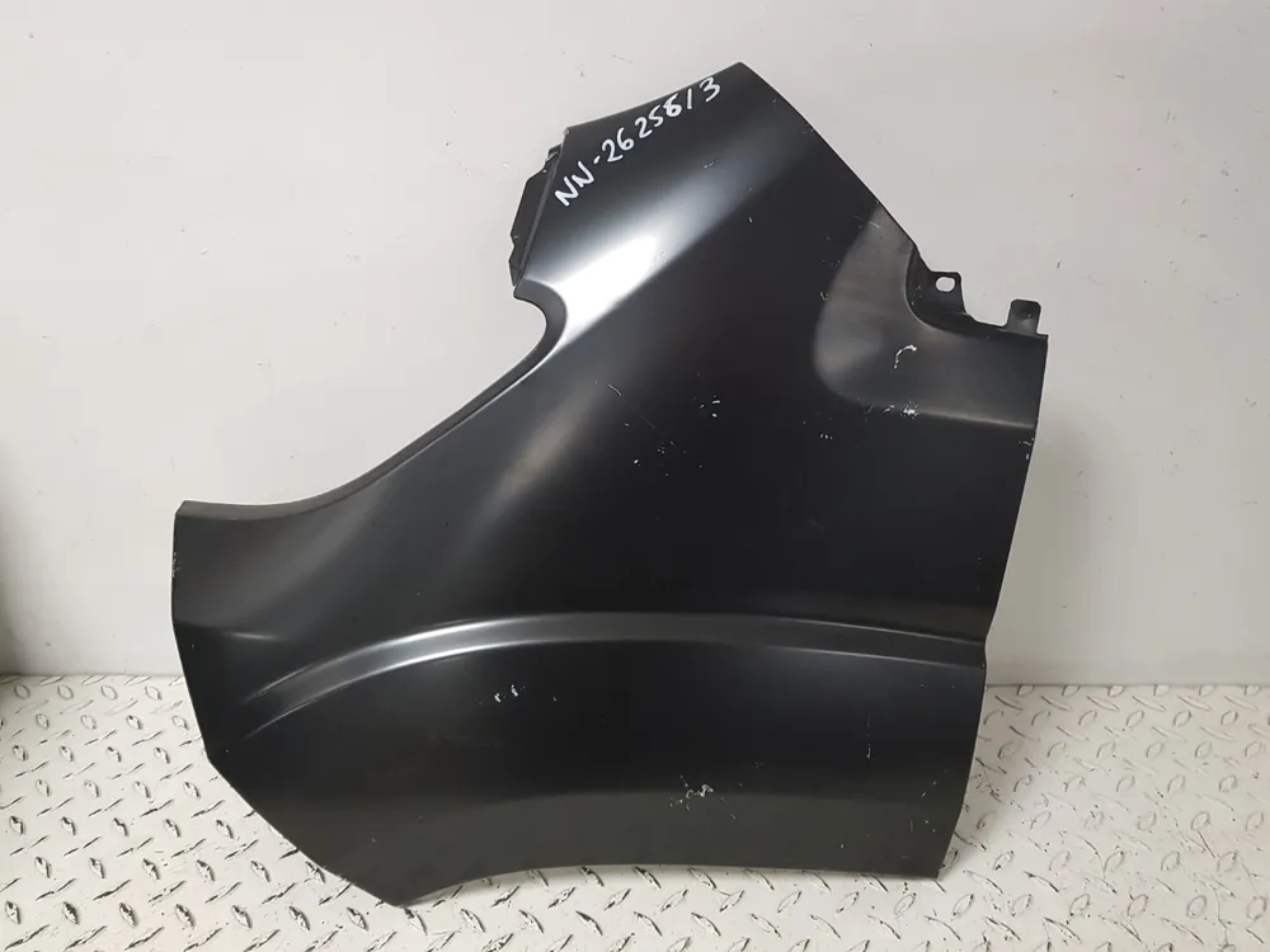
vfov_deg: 53.1
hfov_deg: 67.3
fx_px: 954
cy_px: 476
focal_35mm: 26
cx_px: 635
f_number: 1.7
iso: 200
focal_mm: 4.2
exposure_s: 1/50
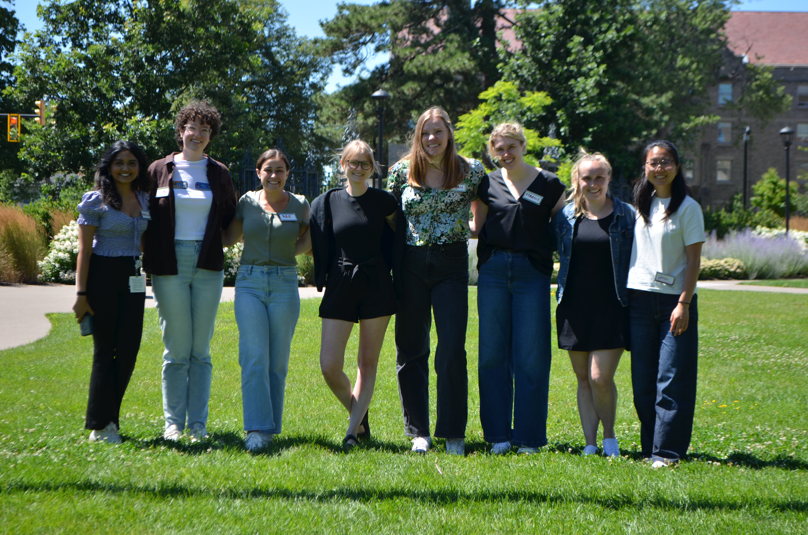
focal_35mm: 75
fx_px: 1680
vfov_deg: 18.1
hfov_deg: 27.0
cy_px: 268
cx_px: 404
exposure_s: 1/400
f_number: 5.6
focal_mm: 50
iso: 160
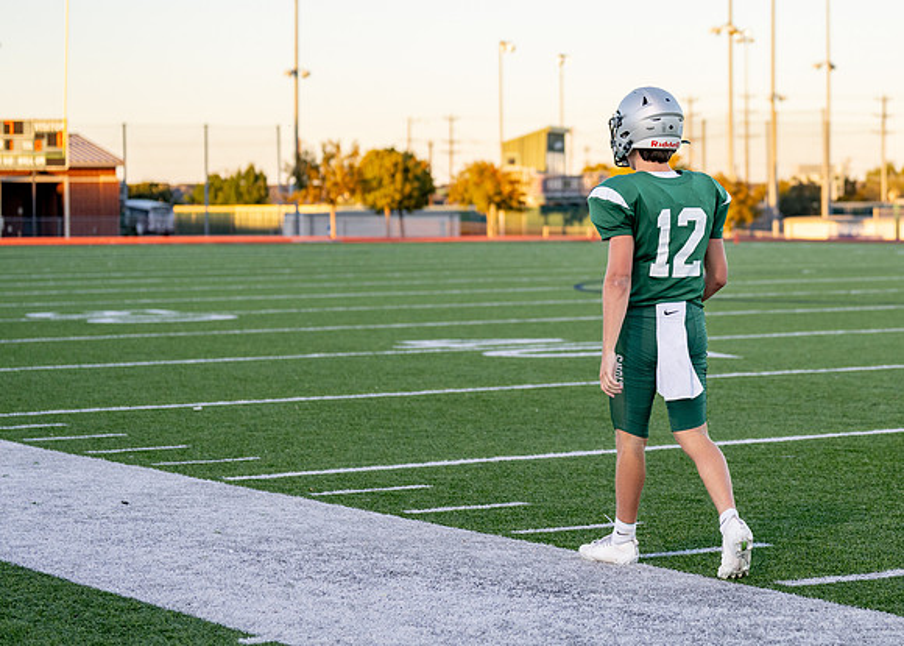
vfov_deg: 14.2
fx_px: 2599
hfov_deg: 19.6
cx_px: 649
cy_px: 283
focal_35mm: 101
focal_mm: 70
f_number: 2.8
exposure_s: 1/1250
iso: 500
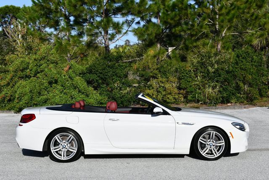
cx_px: 134
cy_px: 90
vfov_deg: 23.4
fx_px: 434
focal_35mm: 58
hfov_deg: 34.5
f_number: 8
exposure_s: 1/250
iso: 100
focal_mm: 29
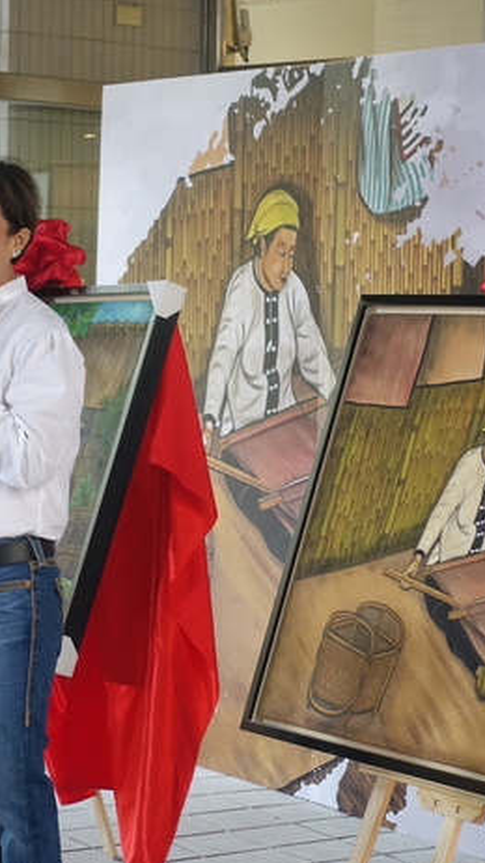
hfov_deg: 10.9
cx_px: 248
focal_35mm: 111
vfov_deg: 19.3
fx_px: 2541
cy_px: 432
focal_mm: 25.7
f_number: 2.8
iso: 640
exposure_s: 1/160
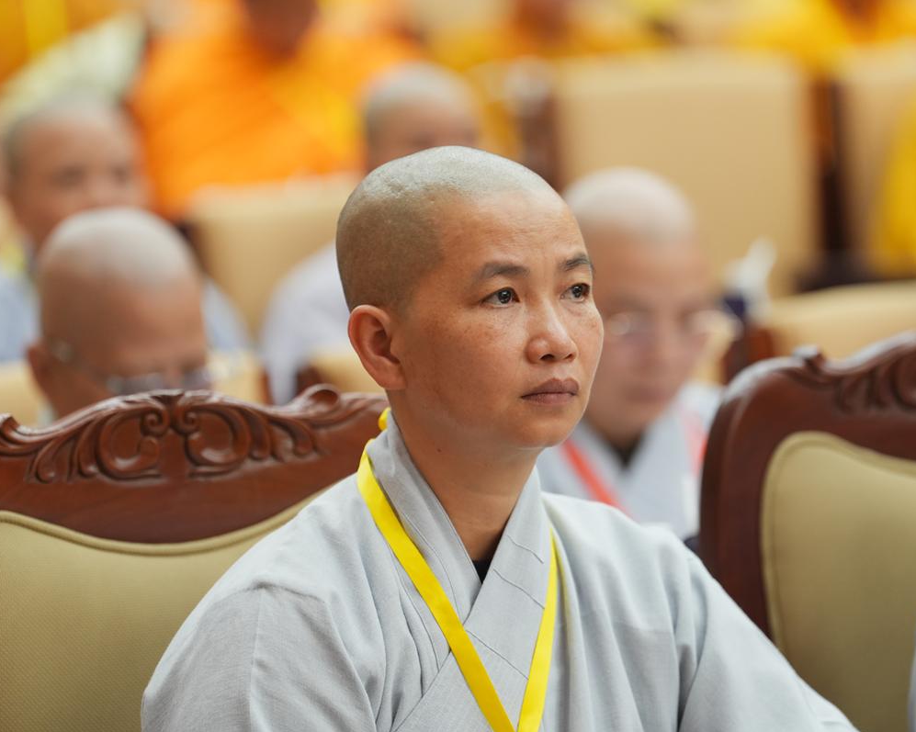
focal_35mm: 209
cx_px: 457
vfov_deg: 7.4
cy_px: 366
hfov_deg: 9.2
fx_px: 5664
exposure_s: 1/125
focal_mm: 185
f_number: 3.2
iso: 2000
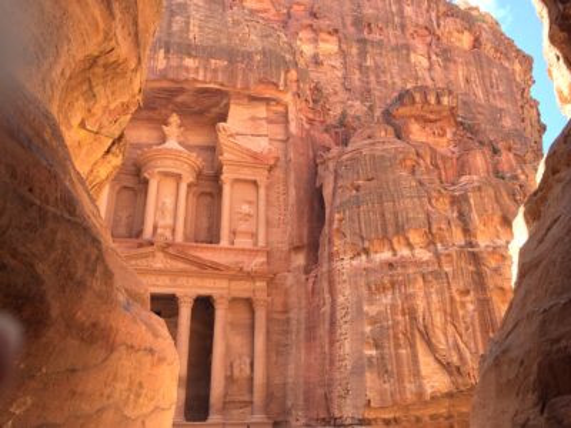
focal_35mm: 30
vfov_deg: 46.8
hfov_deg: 60.0
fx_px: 495
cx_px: 286
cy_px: 214
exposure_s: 1/167
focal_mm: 4.12
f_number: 2.2
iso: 32
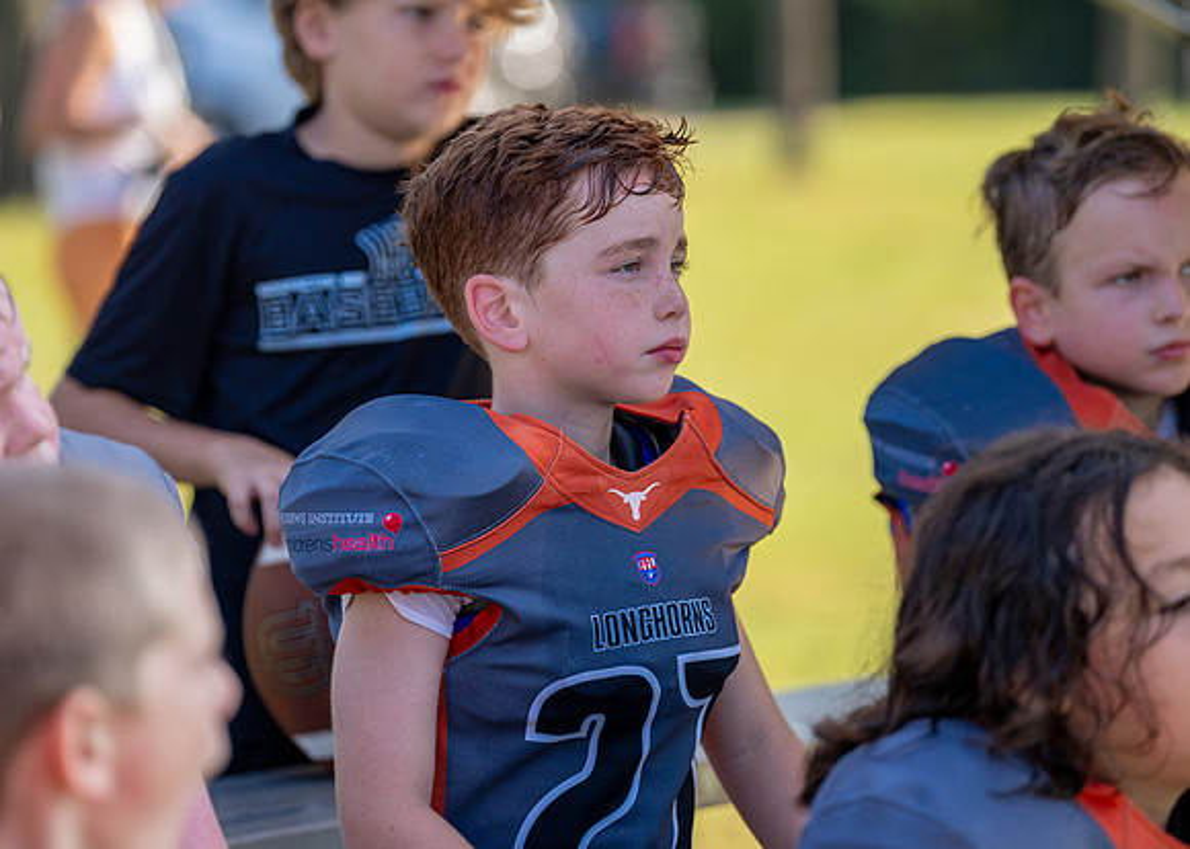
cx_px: 617
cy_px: 400
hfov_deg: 12.6
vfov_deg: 9.0
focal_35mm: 159
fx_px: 5388
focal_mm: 138
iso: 320
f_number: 2.8
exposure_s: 1/2000
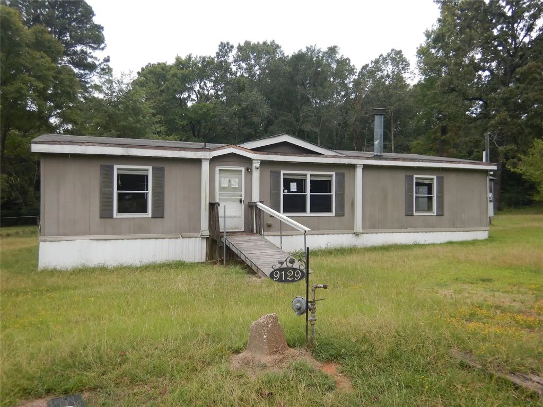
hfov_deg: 61.7
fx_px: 455
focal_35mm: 29
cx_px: 272
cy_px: 204
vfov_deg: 48.2
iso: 125
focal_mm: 5.1
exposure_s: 1/400
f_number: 2.8
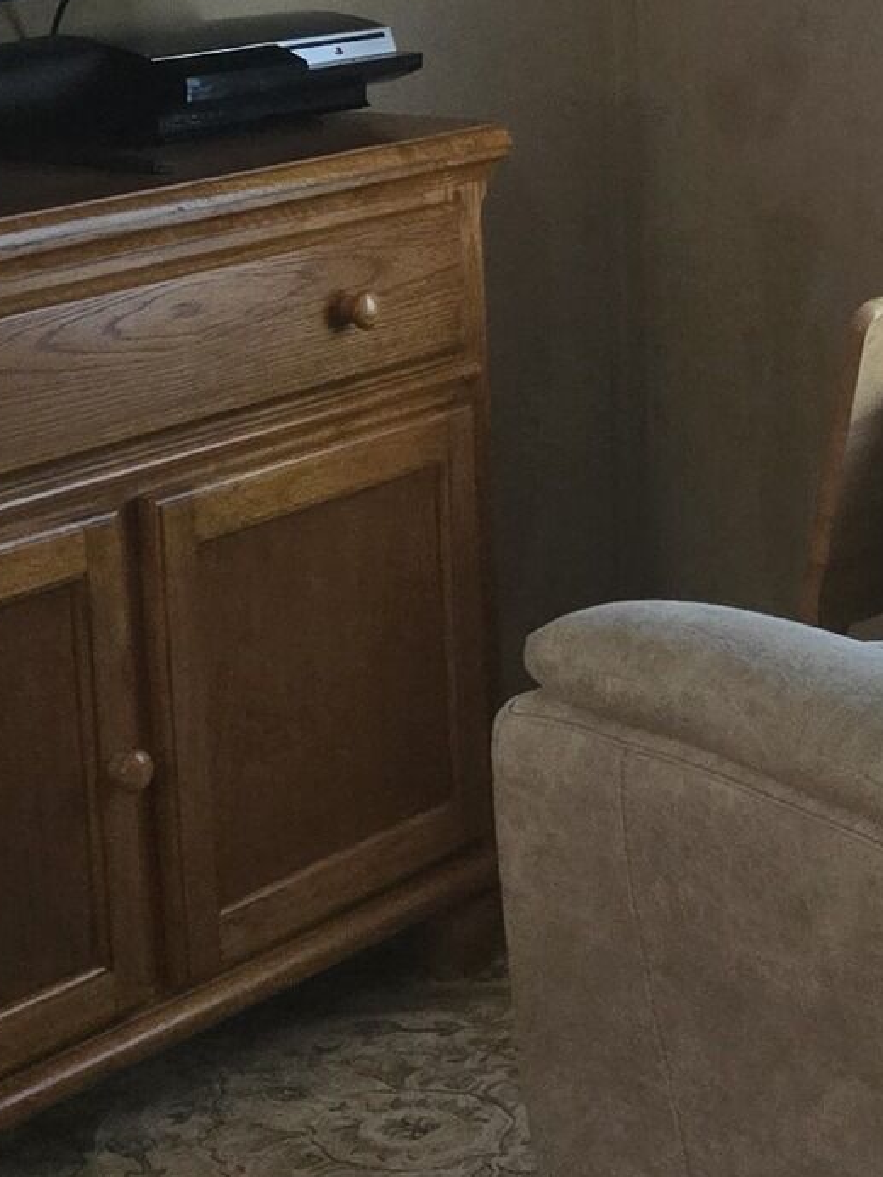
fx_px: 3468
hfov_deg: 13.9
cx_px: 1197
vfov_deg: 19.1
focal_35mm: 102
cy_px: 245
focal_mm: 5.4
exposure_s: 1/60
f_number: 1.8
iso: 640
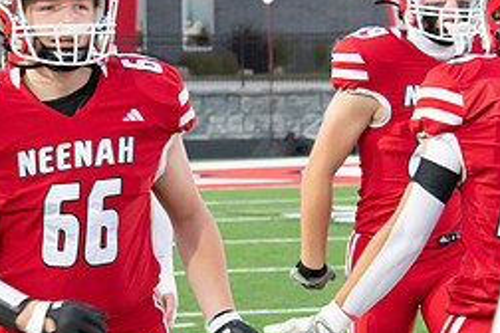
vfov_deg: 4.8
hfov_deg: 7.1
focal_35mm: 288
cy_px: 235
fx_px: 4000
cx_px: 127
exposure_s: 1/200
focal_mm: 125
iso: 8000
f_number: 9
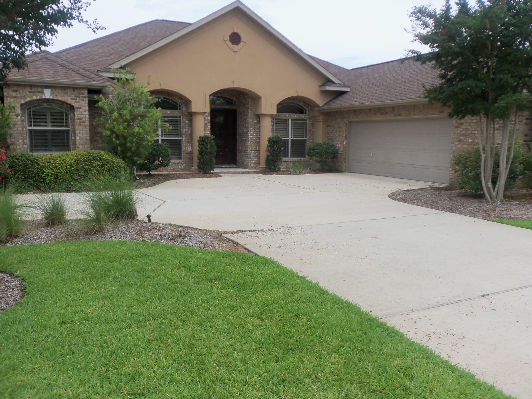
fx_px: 430
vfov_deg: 49.7
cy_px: 200
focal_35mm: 28
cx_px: 266
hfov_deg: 63.4
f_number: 3.3
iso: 64
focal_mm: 5.1
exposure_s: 1/640
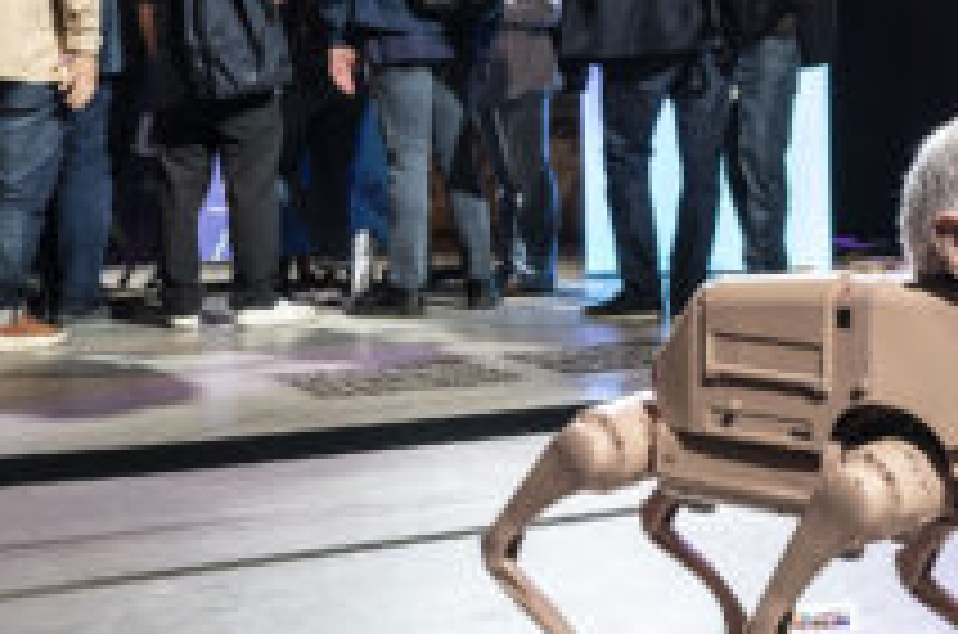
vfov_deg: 30.4
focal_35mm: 44
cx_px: 648
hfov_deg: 43.9
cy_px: 286
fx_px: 1168
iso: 3200
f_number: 5.6
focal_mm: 24
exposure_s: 1/125
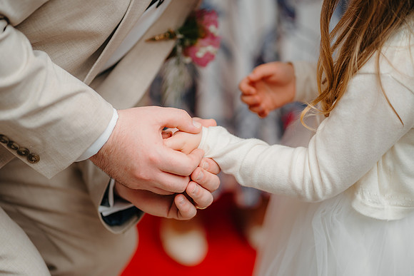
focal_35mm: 87
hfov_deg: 23.4
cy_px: 138
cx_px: 207
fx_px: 1001
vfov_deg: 15.7
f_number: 2
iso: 100
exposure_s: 1/200
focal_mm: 85
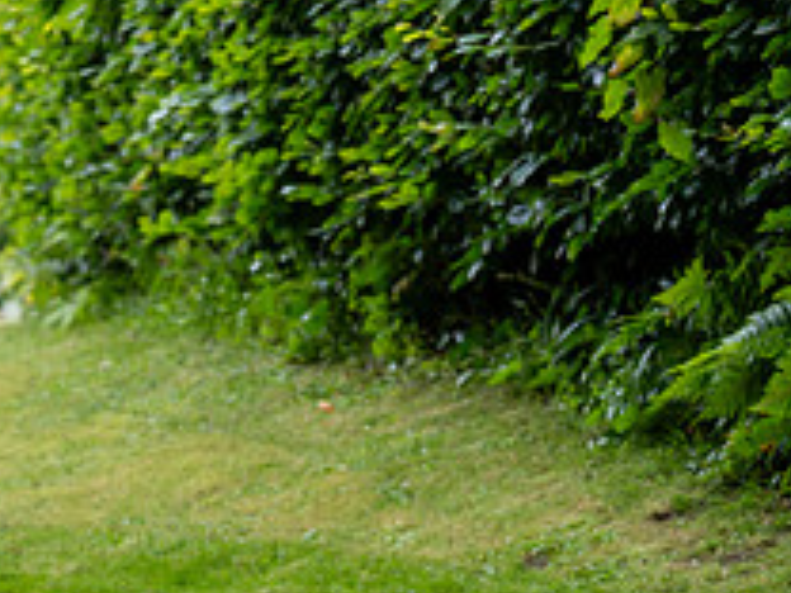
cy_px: -78
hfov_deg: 5.9
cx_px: -297
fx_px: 7678
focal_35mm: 336
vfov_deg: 4.4
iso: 400
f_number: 3.5
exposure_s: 1/800
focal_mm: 125
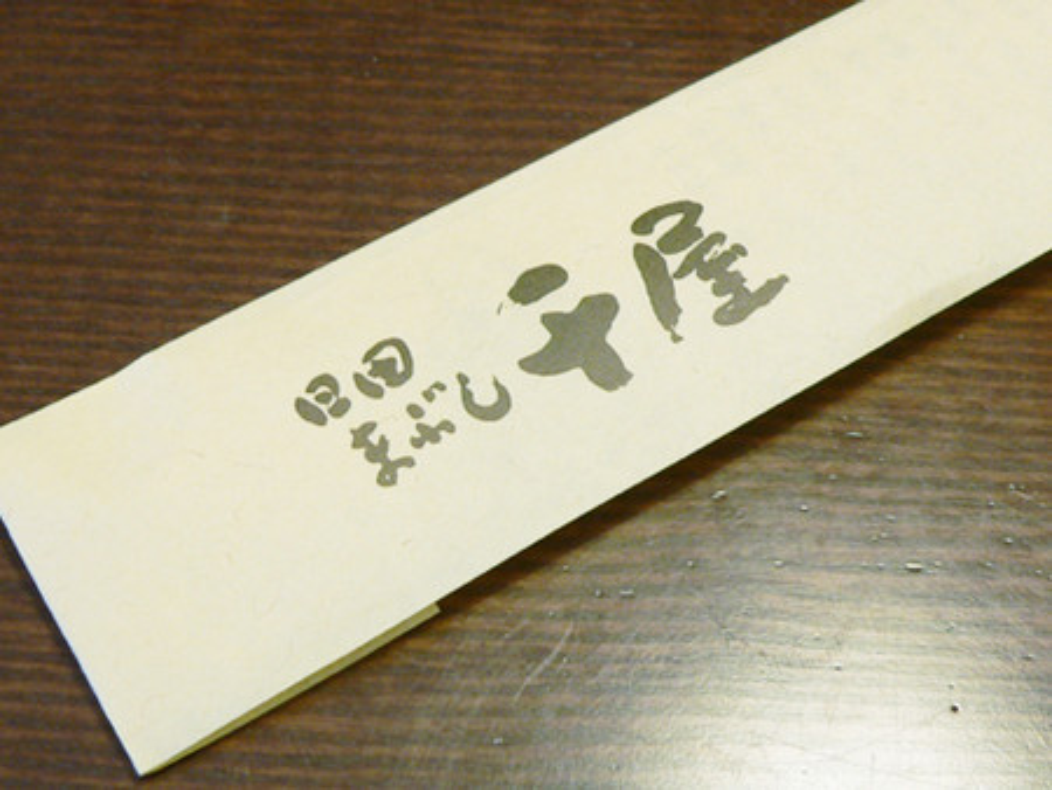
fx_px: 1095
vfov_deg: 39.7
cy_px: 395
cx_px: 526
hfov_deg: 51.3
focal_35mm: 36
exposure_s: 1/8
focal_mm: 6
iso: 100
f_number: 2.8
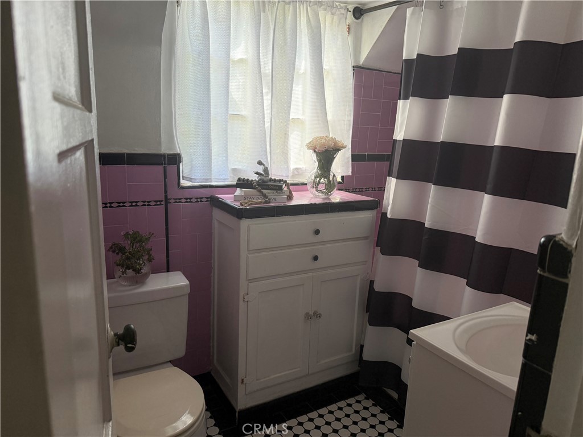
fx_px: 404
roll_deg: -2.9
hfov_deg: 71.6
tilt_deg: -10.0
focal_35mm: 24
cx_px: 292
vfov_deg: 56.8
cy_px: 218
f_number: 1.78
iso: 200
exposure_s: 1/152
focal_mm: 6.76
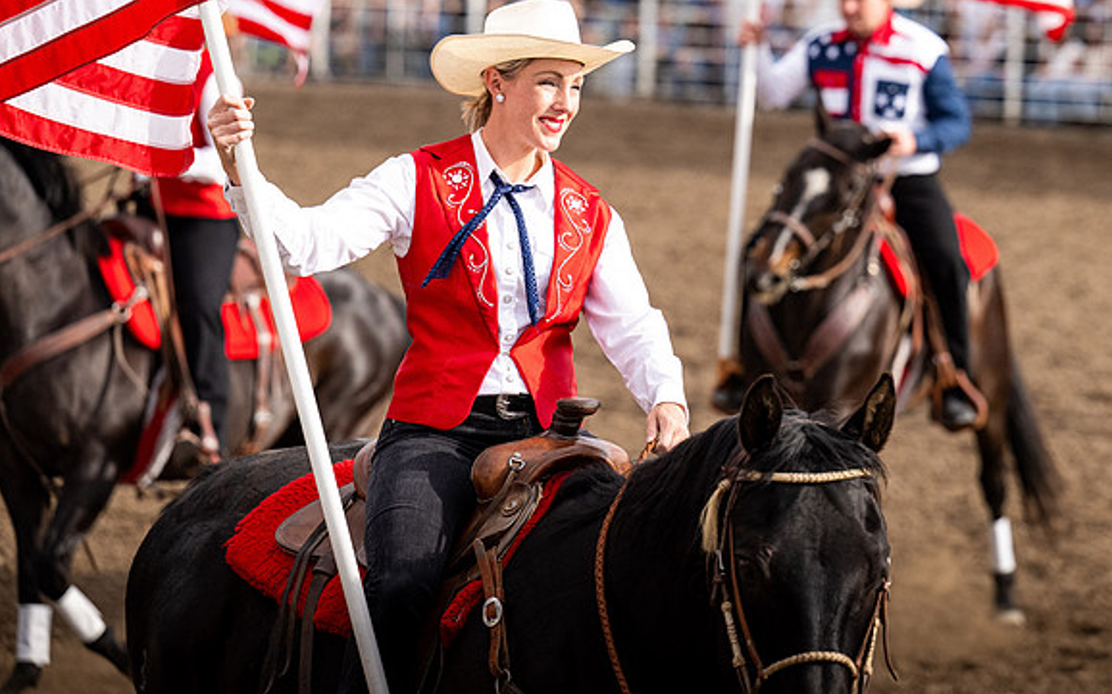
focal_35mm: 177
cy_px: 227
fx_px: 5363
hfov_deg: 11.8
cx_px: 693
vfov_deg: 7.4
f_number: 3.5
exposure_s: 1/6400
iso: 1250
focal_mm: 135
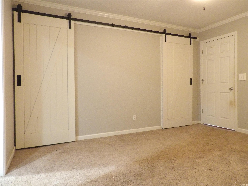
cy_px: 93
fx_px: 172
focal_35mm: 24
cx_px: 124
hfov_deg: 71.6
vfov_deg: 56.8
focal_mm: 4.3
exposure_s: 1/12
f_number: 3.2
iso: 800
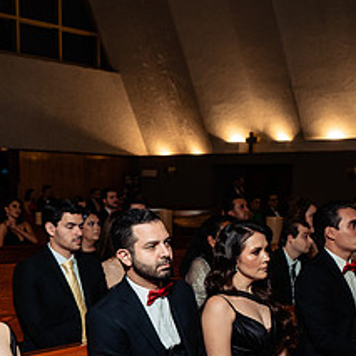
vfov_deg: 28.6
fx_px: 675
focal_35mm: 58
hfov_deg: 29.5
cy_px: 308
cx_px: 209
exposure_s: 1/160
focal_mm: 25
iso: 1250
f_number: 4
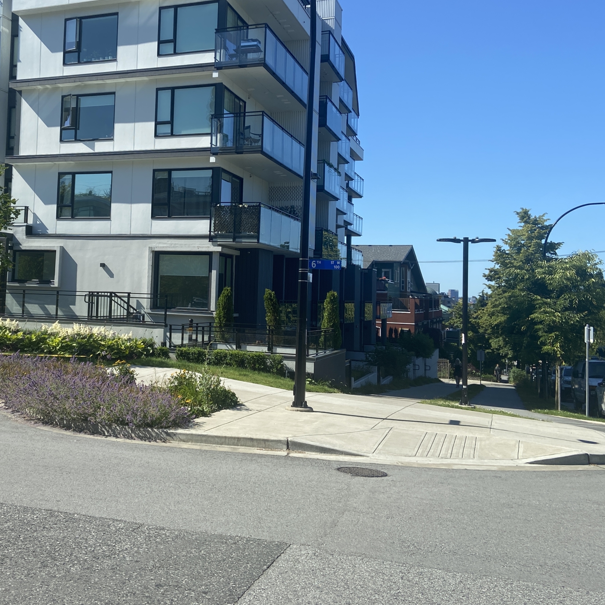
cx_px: 193
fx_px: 732
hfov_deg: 44.2
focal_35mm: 37
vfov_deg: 44.7
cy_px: 242
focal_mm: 4.25
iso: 32
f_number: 1.8
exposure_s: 1/2410
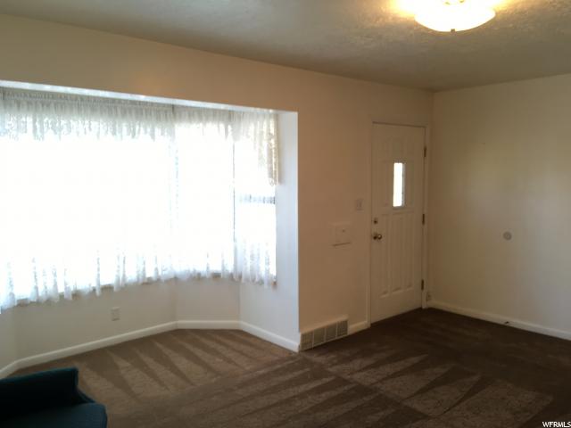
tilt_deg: -5.6
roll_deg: -0.3
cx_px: 286
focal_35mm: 29
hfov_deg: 61.7
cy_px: 214
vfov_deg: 48.2
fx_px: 478
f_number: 2.2
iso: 40
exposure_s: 1/30
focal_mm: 4.15
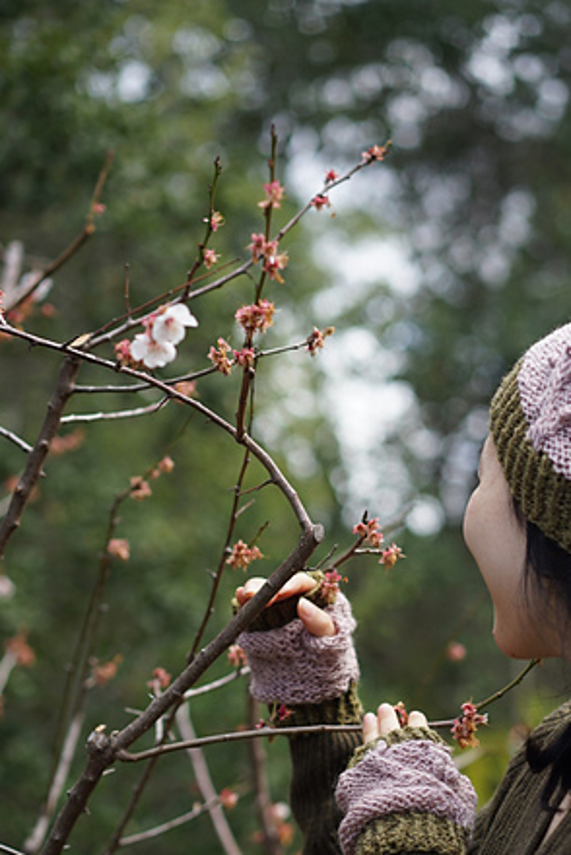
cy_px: 564
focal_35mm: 80
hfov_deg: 17.1
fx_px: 1900
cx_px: 373
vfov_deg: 25.2
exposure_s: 1/500
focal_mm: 55
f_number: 2.5
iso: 100
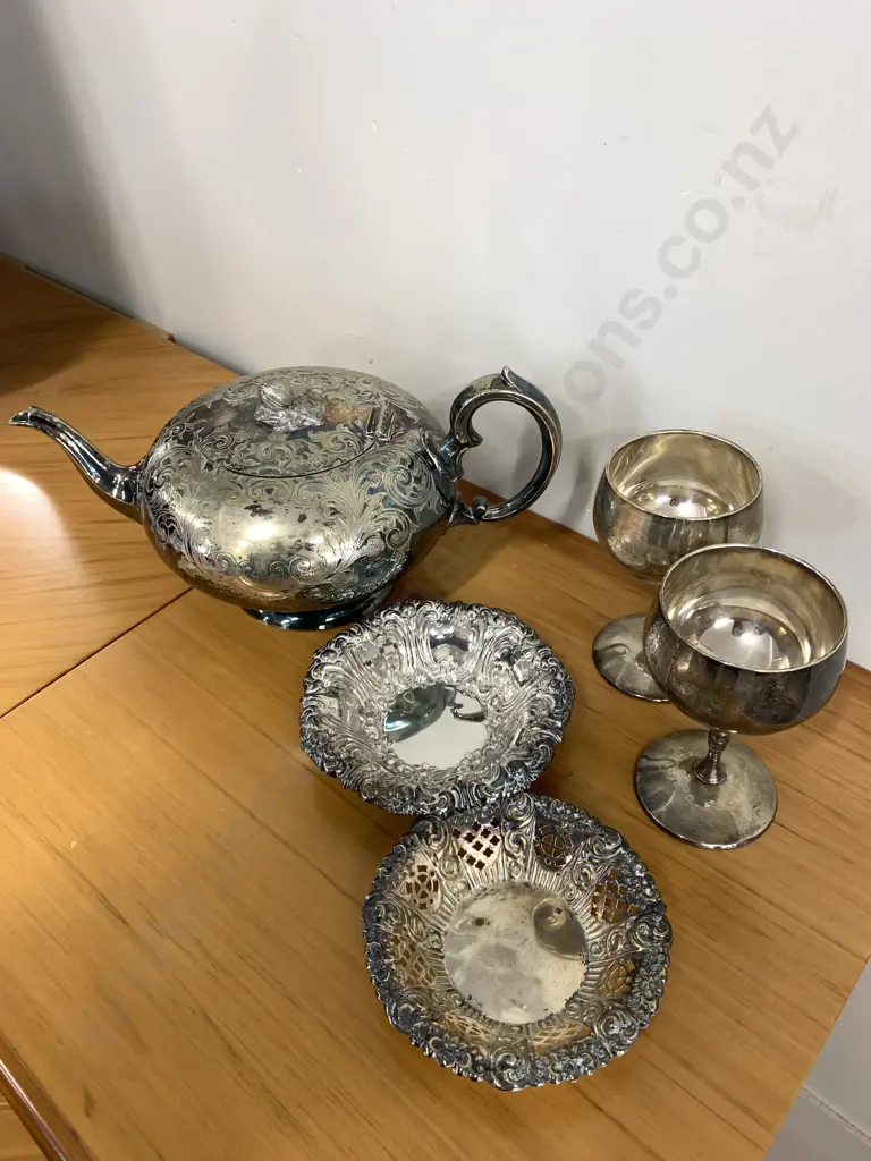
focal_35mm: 26
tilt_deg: -42.9
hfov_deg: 53.1
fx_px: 872
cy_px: 580
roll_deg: +4.5
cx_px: 436
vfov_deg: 67.3
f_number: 1.8
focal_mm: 4.25
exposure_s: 1/50
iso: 80
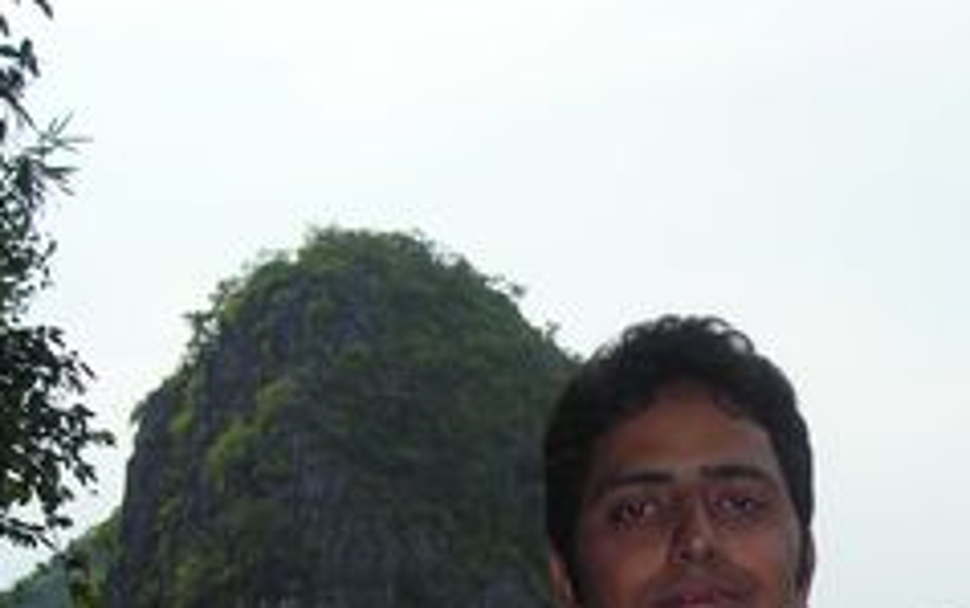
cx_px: 880
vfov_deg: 16.7
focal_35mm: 76
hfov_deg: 26.2
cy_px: 663
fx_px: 2010
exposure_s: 1/379
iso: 50
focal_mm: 6.3
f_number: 3.2
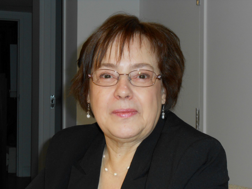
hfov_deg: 27.0
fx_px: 524
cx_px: 126
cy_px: 94
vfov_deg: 20.4
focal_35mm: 72
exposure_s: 1/60
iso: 250
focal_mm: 12.8
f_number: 6
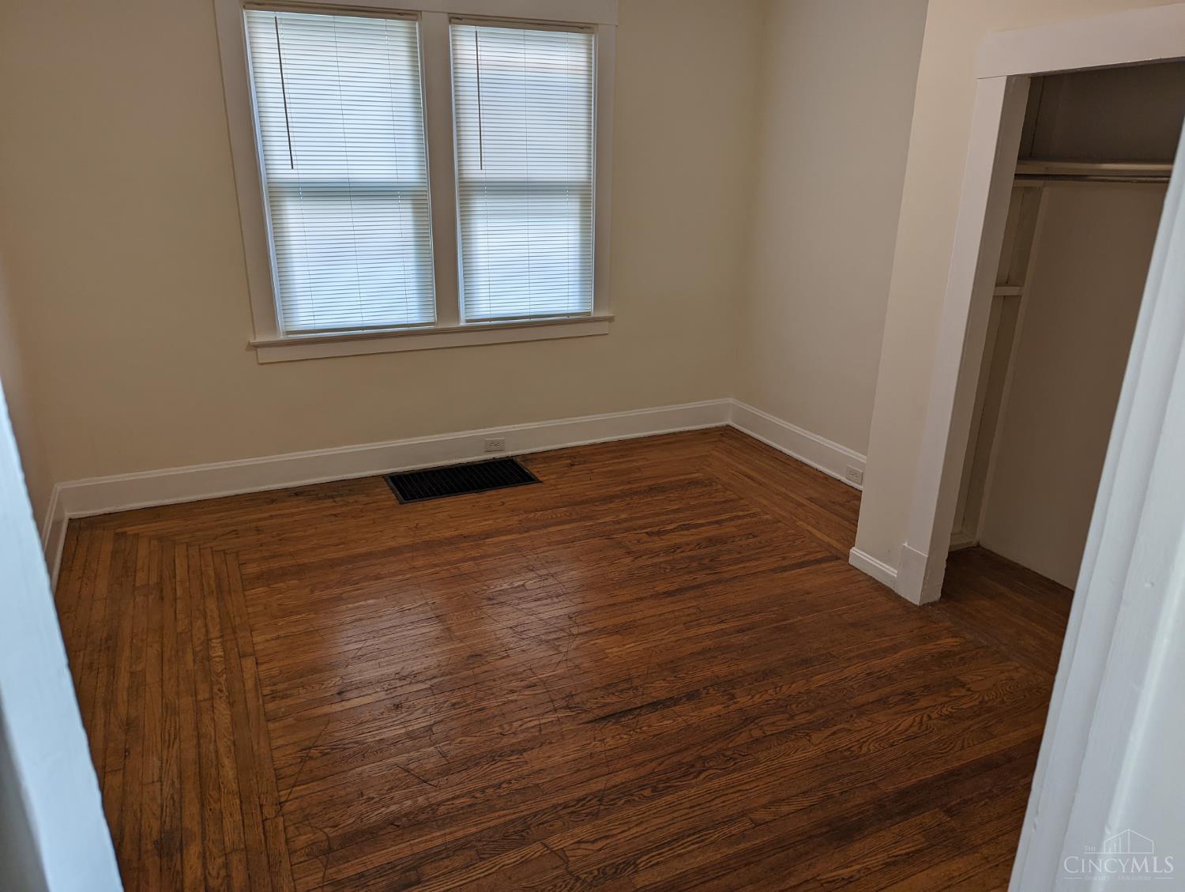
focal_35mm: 24
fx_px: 823
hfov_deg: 71.5
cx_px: 592
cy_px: 446
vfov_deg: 56.9
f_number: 1.85
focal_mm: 6.81
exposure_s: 1/120
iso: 118
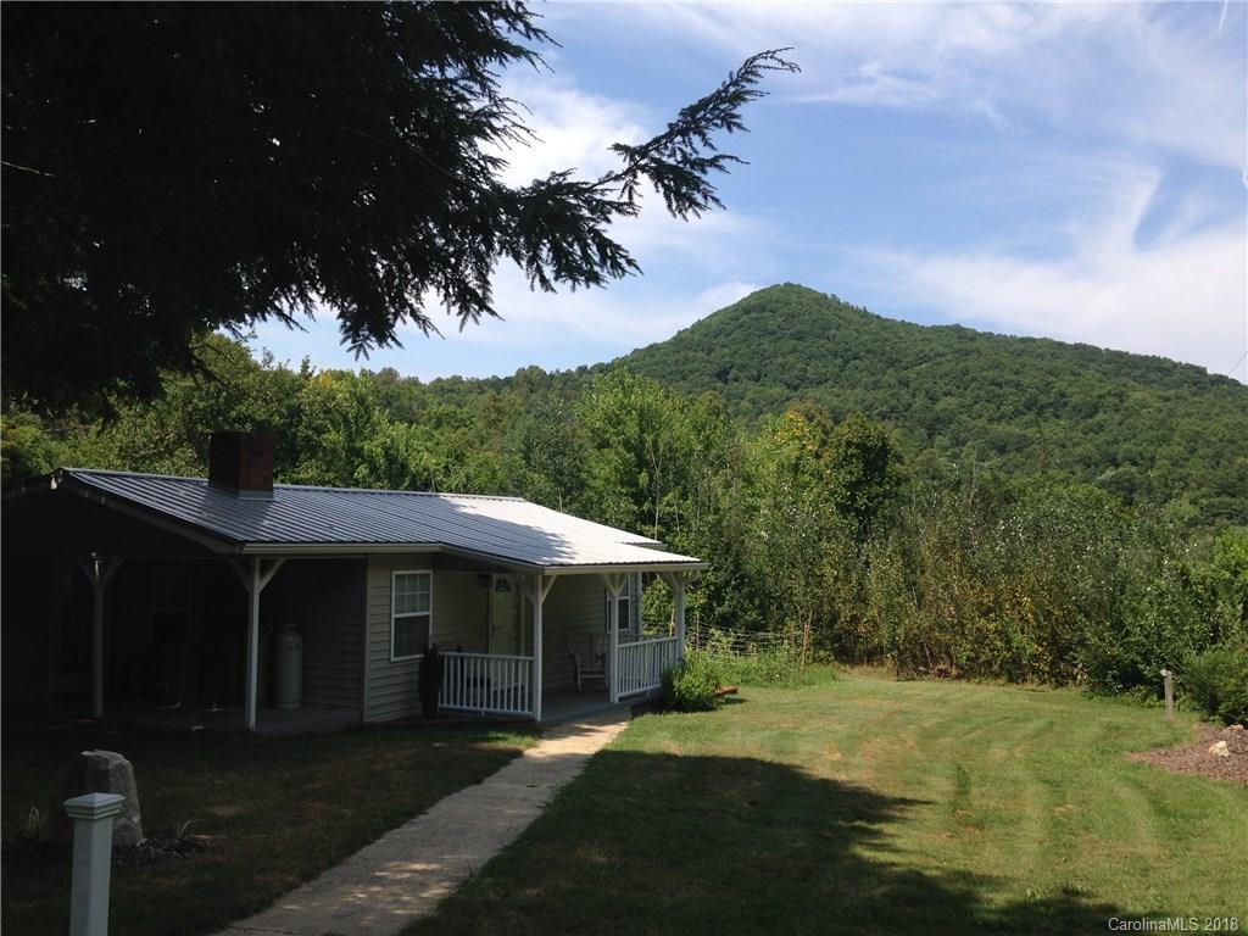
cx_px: 624
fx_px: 1190
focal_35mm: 33
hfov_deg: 55.4
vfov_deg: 42.9
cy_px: 468
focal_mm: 4.12
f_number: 2.4
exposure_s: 1/1642
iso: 50
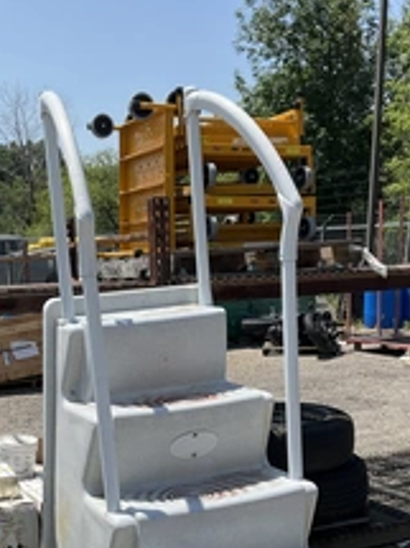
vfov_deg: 35.1
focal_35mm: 54
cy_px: 375
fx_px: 854
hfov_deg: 26.8
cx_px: 135
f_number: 1.8
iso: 25
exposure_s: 1/1912
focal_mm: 3
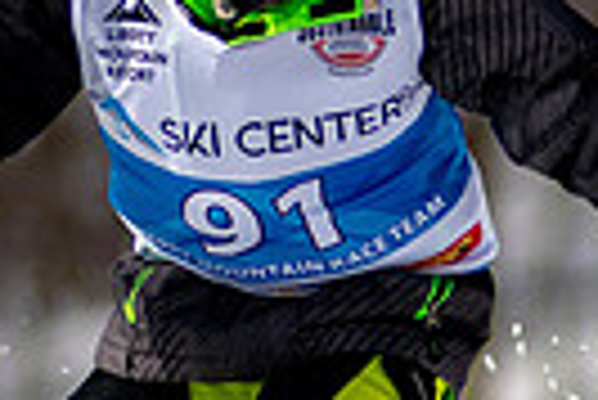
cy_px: 11
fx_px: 32676
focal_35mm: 1965
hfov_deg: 1.0
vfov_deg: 0.7
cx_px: 193
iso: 100
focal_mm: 300
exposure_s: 1/6400
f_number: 2.8
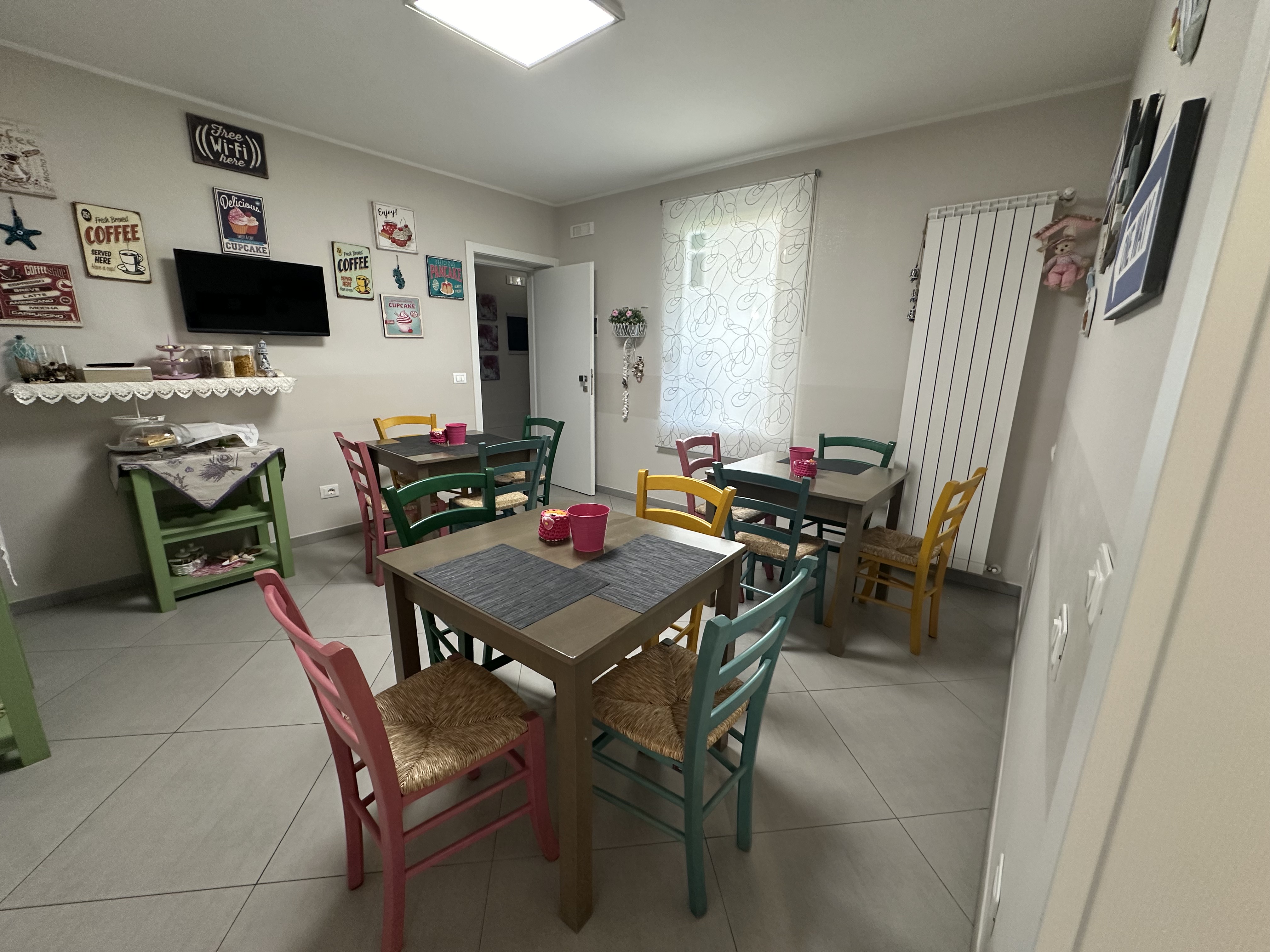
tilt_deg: -13.8
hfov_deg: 102.1
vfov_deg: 85.7
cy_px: 476
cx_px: 635
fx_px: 514
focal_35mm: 14
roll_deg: -0.8
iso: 250
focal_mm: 2.22
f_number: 2.2
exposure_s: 1/50
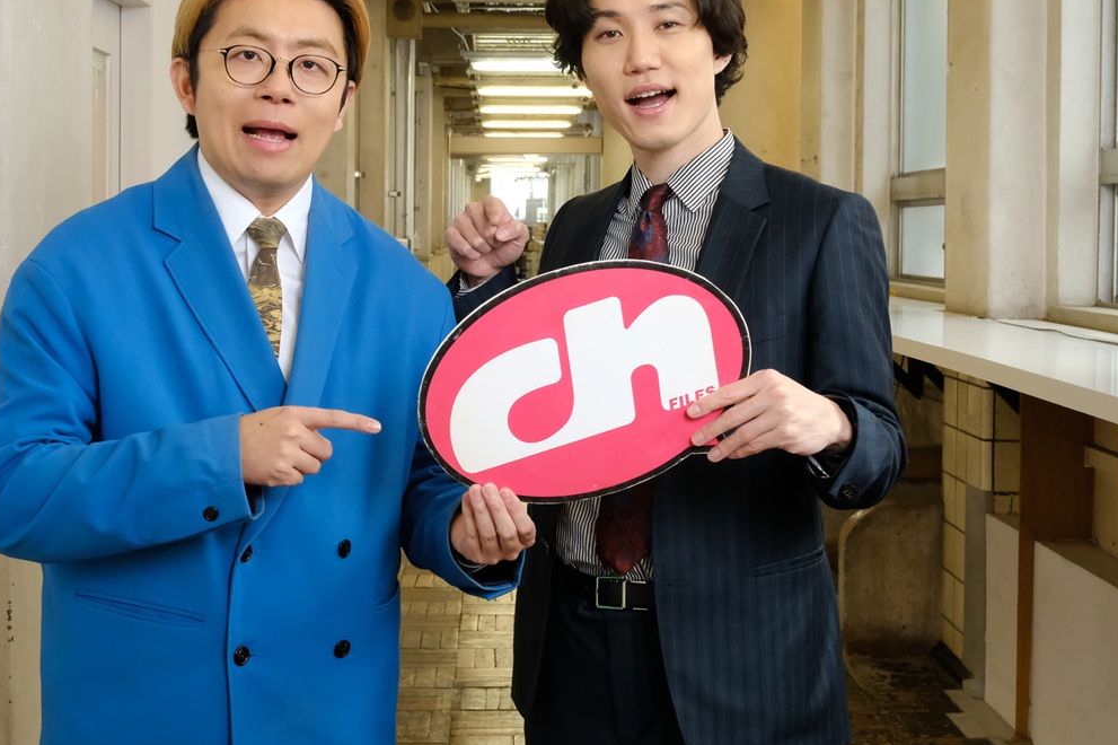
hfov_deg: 37.5
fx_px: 1645
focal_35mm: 53
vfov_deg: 25.4
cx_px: 494
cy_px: 265
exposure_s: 1/125
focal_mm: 23.4
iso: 3200
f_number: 8
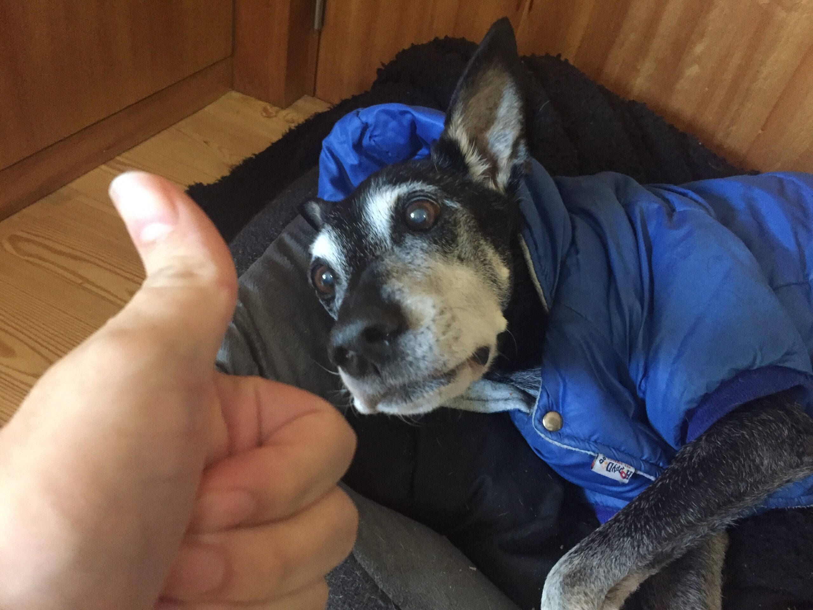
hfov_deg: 61.7
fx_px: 681
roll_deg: -13.8
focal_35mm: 29
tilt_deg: -40.7
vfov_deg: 48.2
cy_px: 305
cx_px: 406
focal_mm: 4.15
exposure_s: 1/17
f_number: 2.2
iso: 400
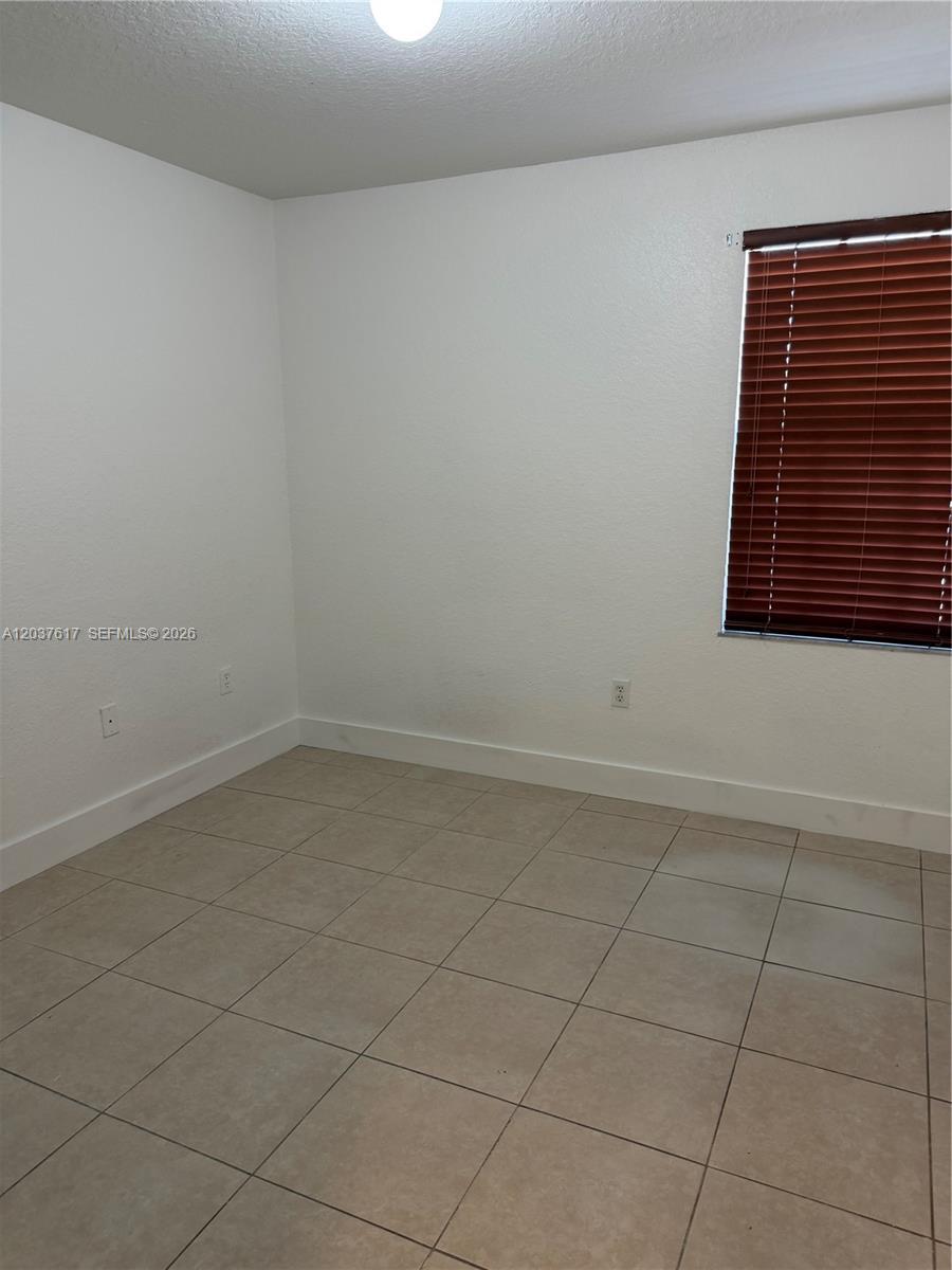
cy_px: 635
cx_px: 476
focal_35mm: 24
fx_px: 880
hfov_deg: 56.8
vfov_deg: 71.6
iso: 160
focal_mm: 6.76
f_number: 1.78
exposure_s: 1/60
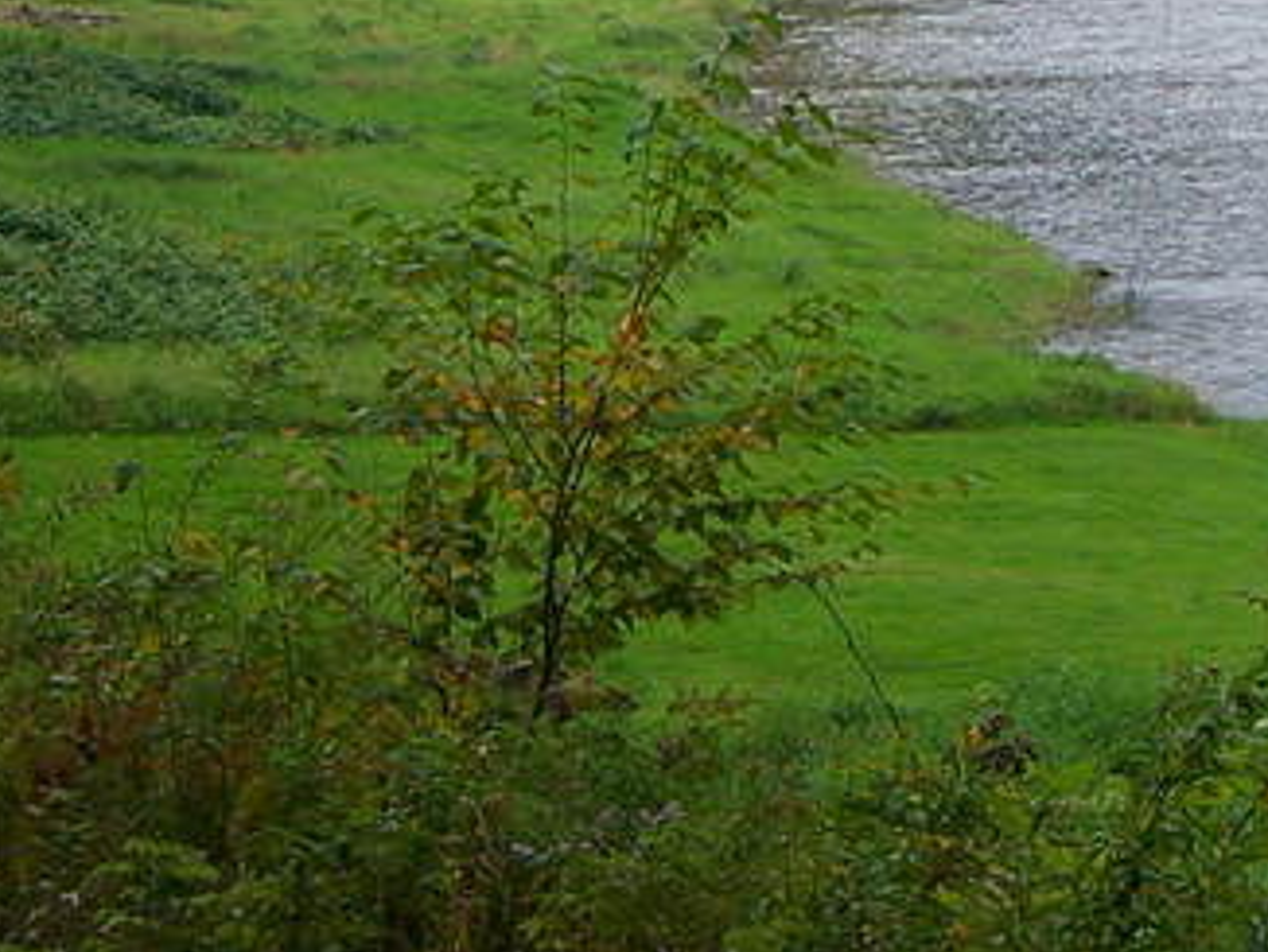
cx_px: 1569
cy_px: -256
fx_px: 5755
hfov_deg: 12.3
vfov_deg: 9.3
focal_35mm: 157
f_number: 4.8
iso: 80
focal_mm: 10
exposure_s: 1/250
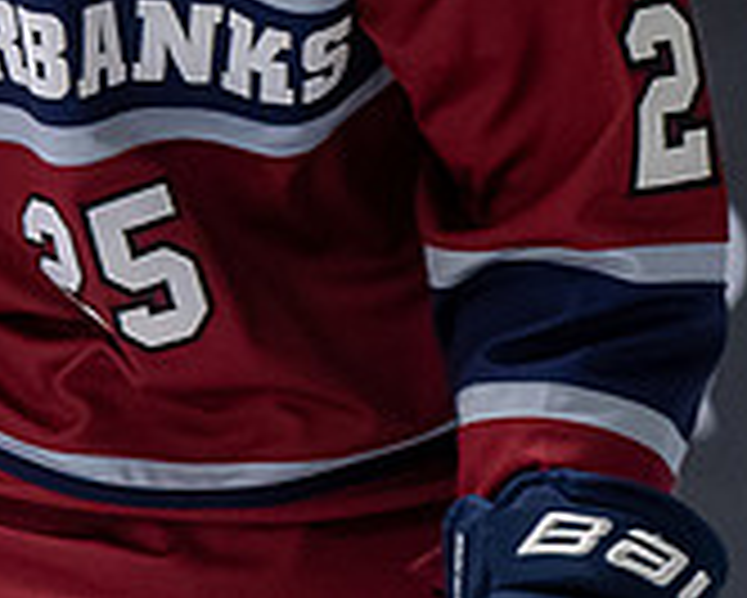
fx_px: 23227
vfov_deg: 1.5
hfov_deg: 1.8
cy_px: -608
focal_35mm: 1050
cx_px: 126
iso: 800
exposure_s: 1/500
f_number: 3.2
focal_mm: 125
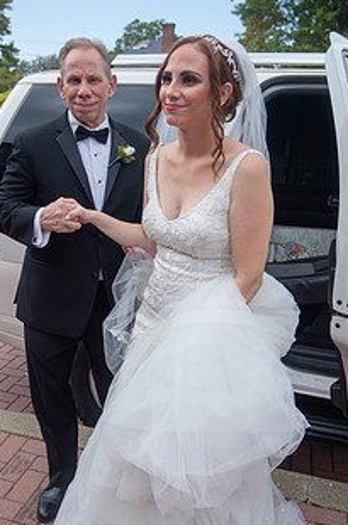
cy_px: 272
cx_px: 123
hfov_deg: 37.4
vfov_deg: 54.5
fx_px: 509
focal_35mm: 35
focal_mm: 24
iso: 400
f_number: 4
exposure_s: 1/1250
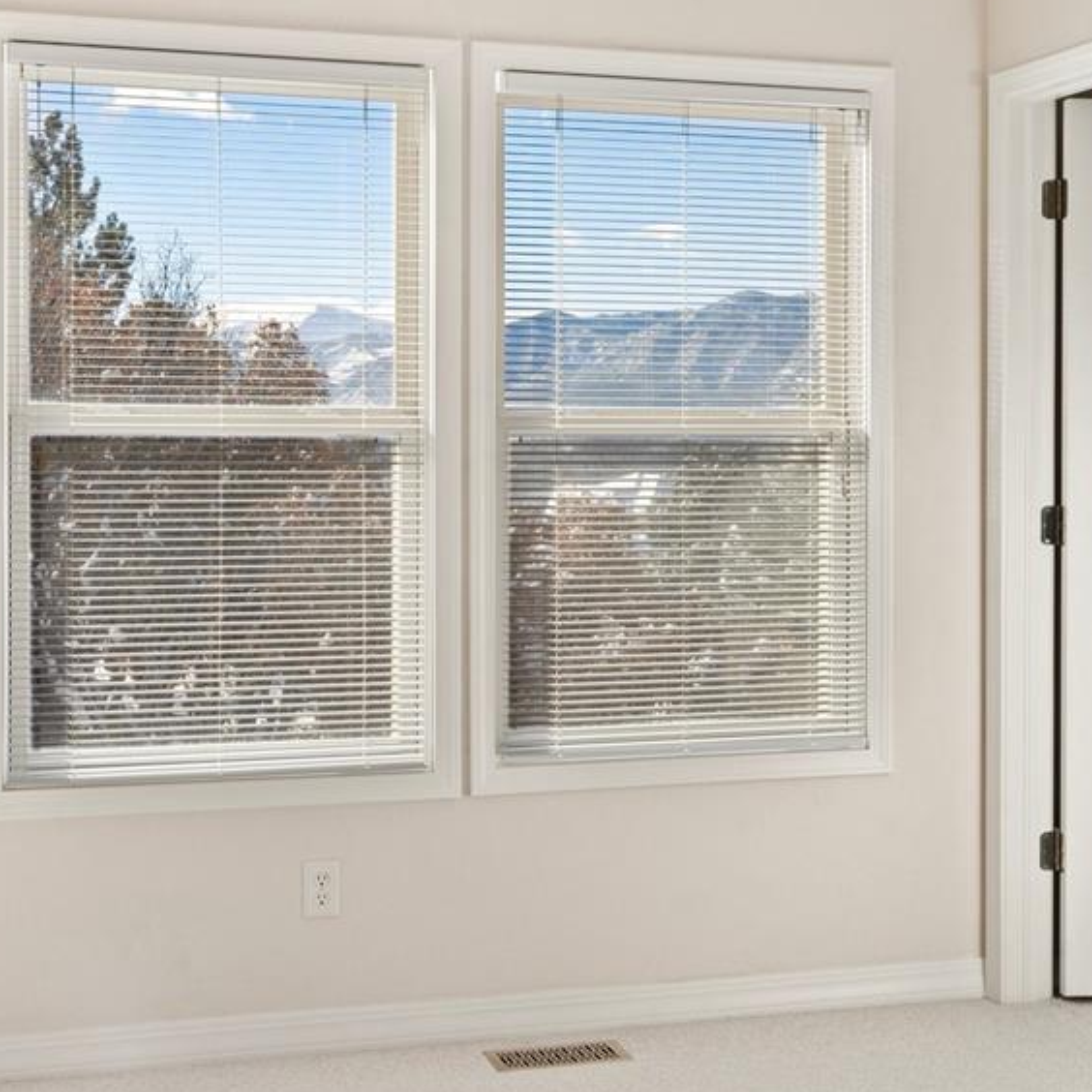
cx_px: 501
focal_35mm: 54
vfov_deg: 31.6
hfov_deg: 31.6
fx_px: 1927
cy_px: 443
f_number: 10
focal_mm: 35
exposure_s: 1/40
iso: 250
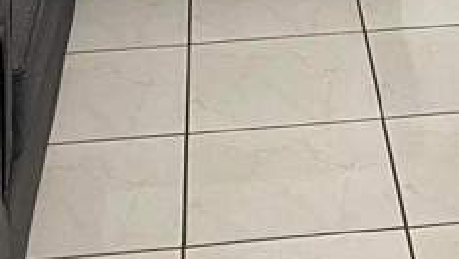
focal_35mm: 129
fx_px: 1571
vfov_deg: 8.1
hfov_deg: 16.3
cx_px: 439
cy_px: -518
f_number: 1.8
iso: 160
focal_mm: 4.25
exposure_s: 1/60
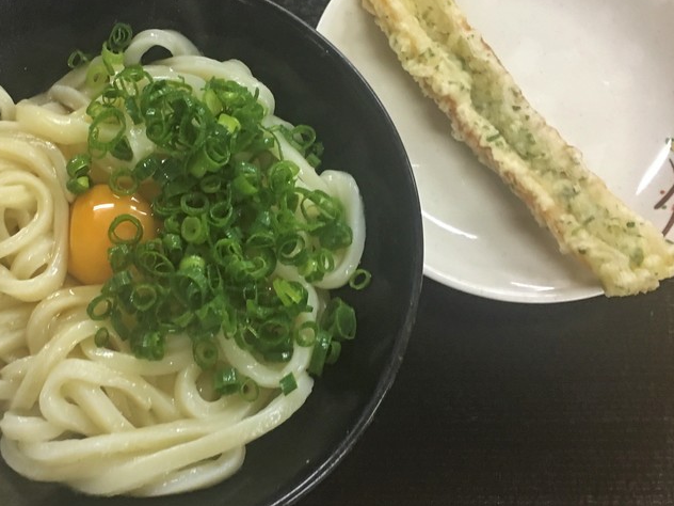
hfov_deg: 39.9
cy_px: 227
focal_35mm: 47
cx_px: 222
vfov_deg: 30.9
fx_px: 915
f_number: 2.2
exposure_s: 1/15
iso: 64
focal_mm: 4.15
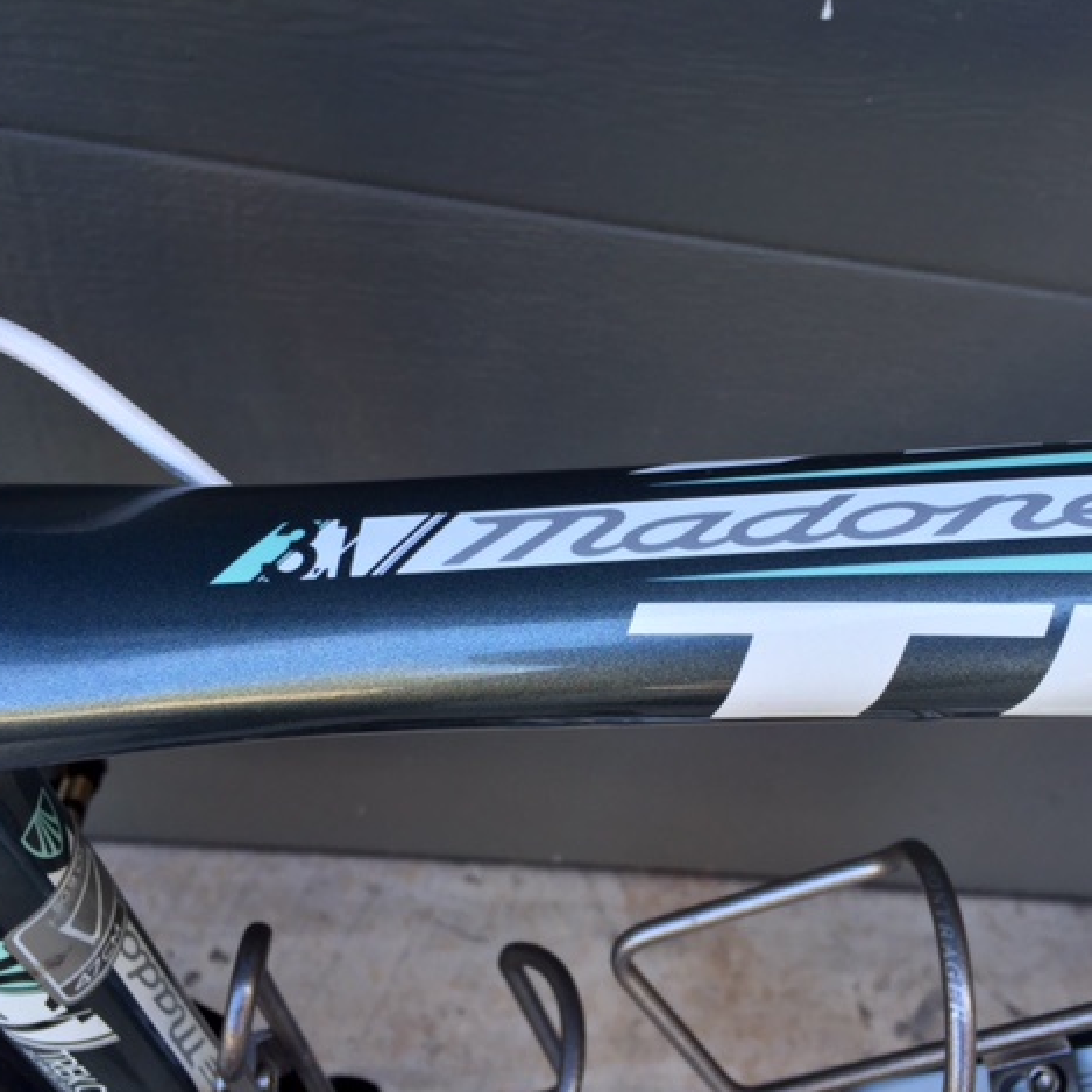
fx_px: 1249
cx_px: 636
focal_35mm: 35
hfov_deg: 47.0
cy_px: 543
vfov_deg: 47.2
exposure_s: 1/120
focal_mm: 4.15
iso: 32
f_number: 2.2
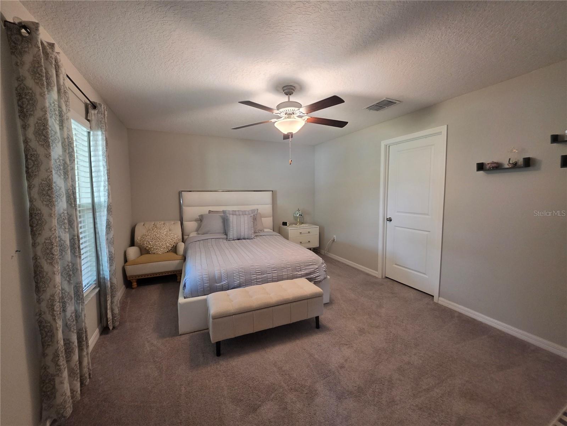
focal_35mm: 13
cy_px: 213
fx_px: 213
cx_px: 284
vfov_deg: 89.9
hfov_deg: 106.2
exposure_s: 1/60
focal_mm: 2.2
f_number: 1.9
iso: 250
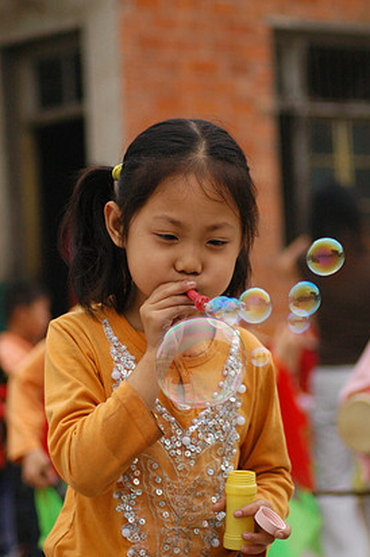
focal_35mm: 131
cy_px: 303
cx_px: 179
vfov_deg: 15.7
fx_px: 2023
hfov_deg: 10.5
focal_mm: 80
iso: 900
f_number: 4.2
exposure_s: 1/1000
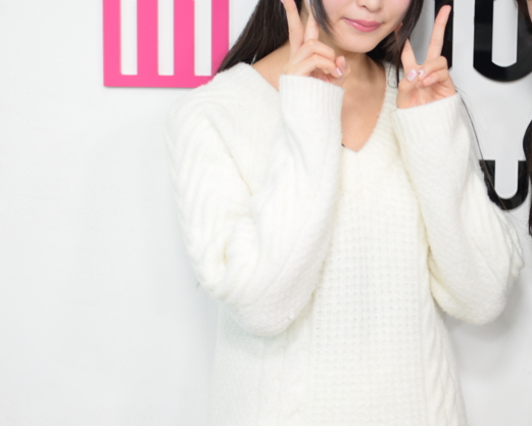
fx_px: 1307
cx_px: 470
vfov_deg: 18.5
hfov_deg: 22.5
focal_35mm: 83
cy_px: 184
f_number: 1.8
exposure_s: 1/160
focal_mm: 30
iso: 100
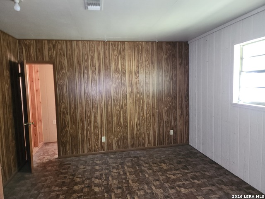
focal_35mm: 23
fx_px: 176
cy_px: 100
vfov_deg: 58.9
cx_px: 132
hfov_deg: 73.9
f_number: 1.8
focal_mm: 6.4
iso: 250
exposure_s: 1/10
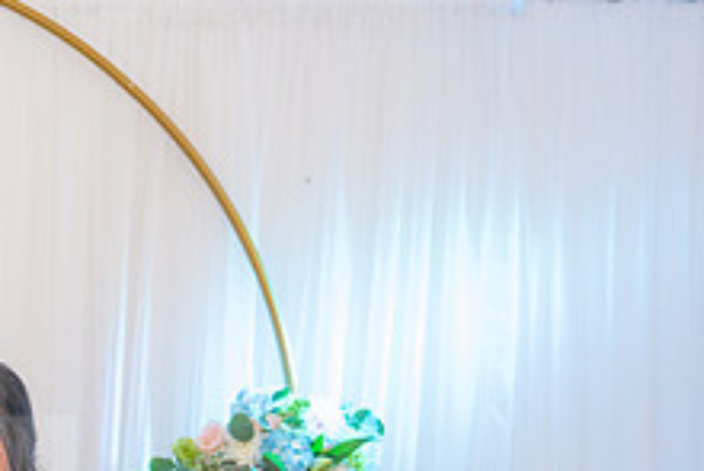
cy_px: 563
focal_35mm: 79
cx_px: -248
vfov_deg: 16.6
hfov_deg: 22.5
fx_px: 1546
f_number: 3.2
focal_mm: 26
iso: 1000
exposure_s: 1/160
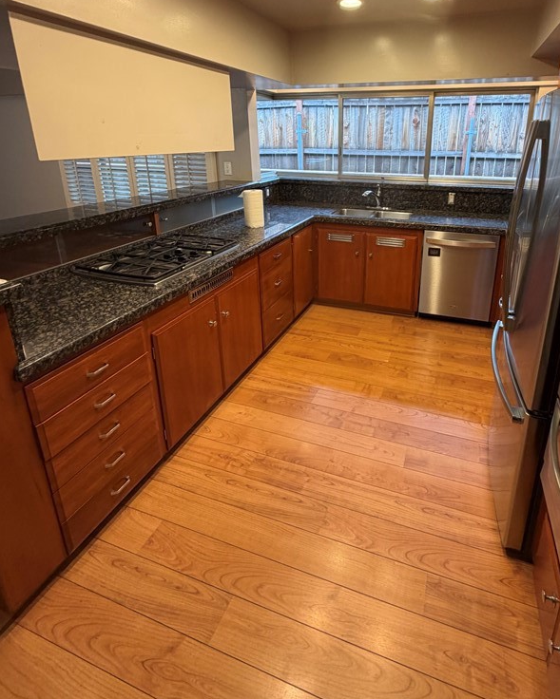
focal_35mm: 19
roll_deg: -0.6
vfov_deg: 81.6
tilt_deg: -17.9
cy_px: 260
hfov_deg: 70.2
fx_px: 394
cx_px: 334
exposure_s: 1/60
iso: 200
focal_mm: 2.22
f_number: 2.2
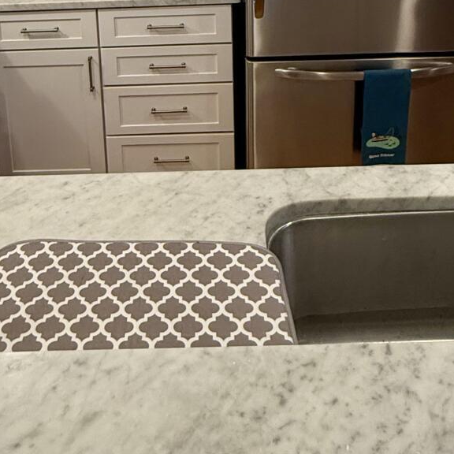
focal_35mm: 43
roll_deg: +2.7
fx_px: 638
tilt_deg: -10.6
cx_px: 173
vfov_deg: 33.8
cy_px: -50
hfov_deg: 38.9
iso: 320
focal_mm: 2.22
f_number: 2.2
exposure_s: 1/120
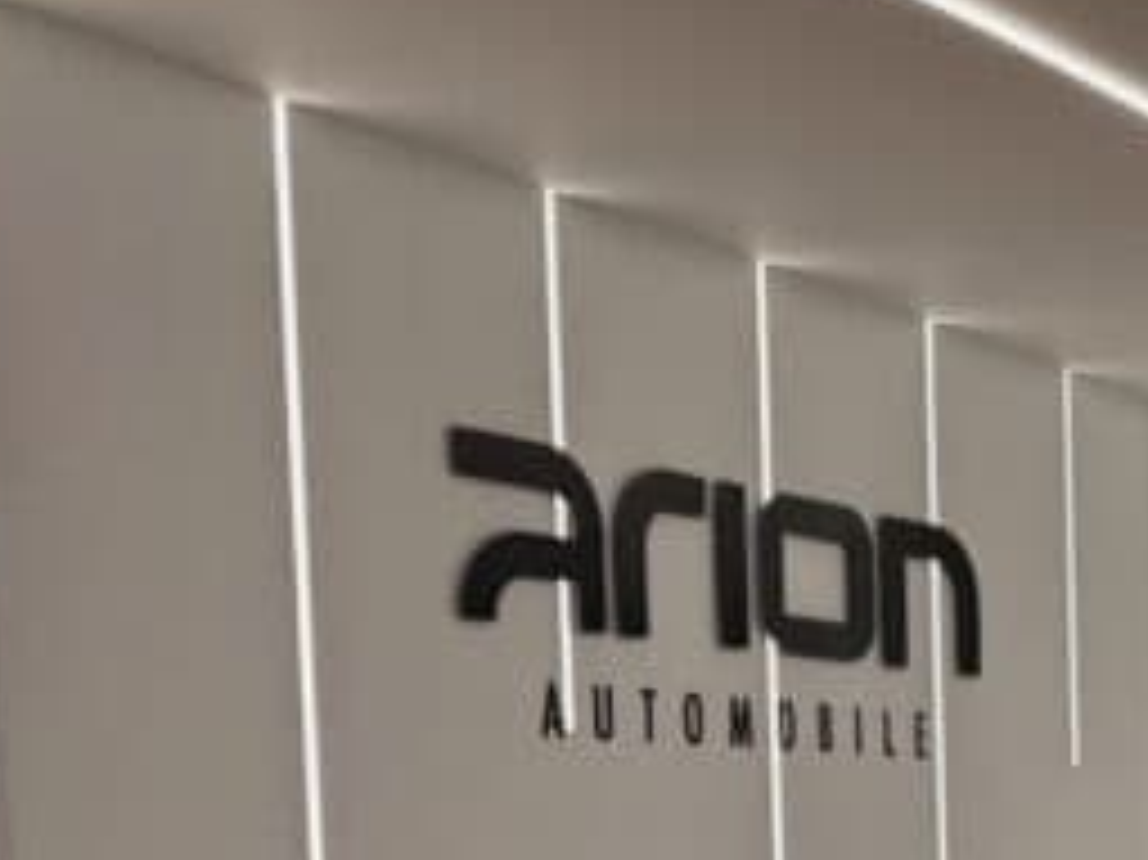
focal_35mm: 75
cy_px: 1137
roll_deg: -0.5
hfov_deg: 21.7
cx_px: 1729
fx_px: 2486
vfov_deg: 18.2
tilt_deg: -6.5
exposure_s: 1/99
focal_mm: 6.76
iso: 80
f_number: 1.78
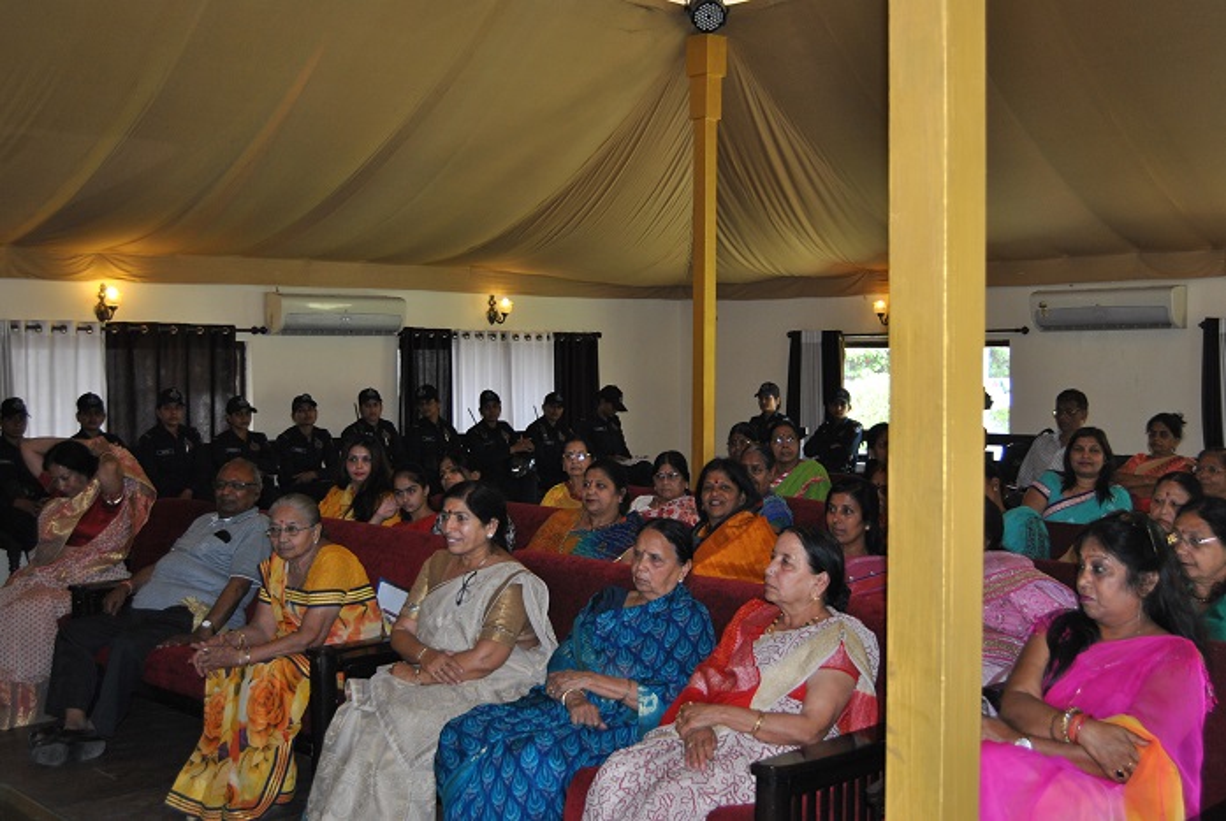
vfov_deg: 34.3
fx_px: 1330
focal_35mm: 39
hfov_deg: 49.5
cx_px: 613
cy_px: 410
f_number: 4
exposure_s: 1/60
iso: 200
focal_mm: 26
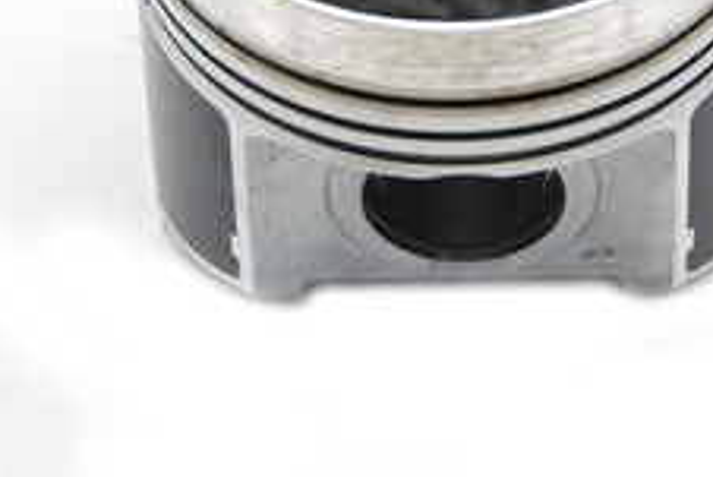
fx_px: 5390
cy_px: -43
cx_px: 473
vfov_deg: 5.0
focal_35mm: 272
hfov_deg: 7.6
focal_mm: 82
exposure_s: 1/640
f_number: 5.3
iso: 800
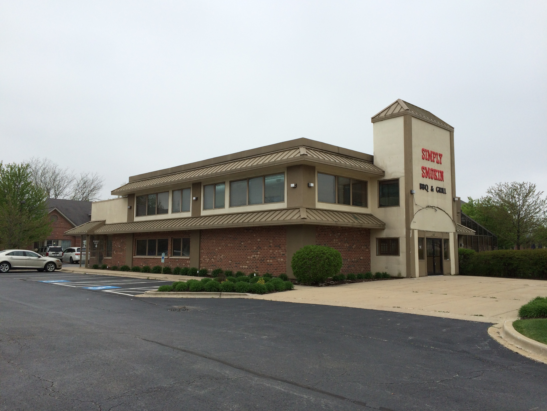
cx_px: 274
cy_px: 206
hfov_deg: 61.7
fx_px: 458
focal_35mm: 29
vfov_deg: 48.2
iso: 32
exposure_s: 1/707
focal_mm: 4.15
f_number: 2.2
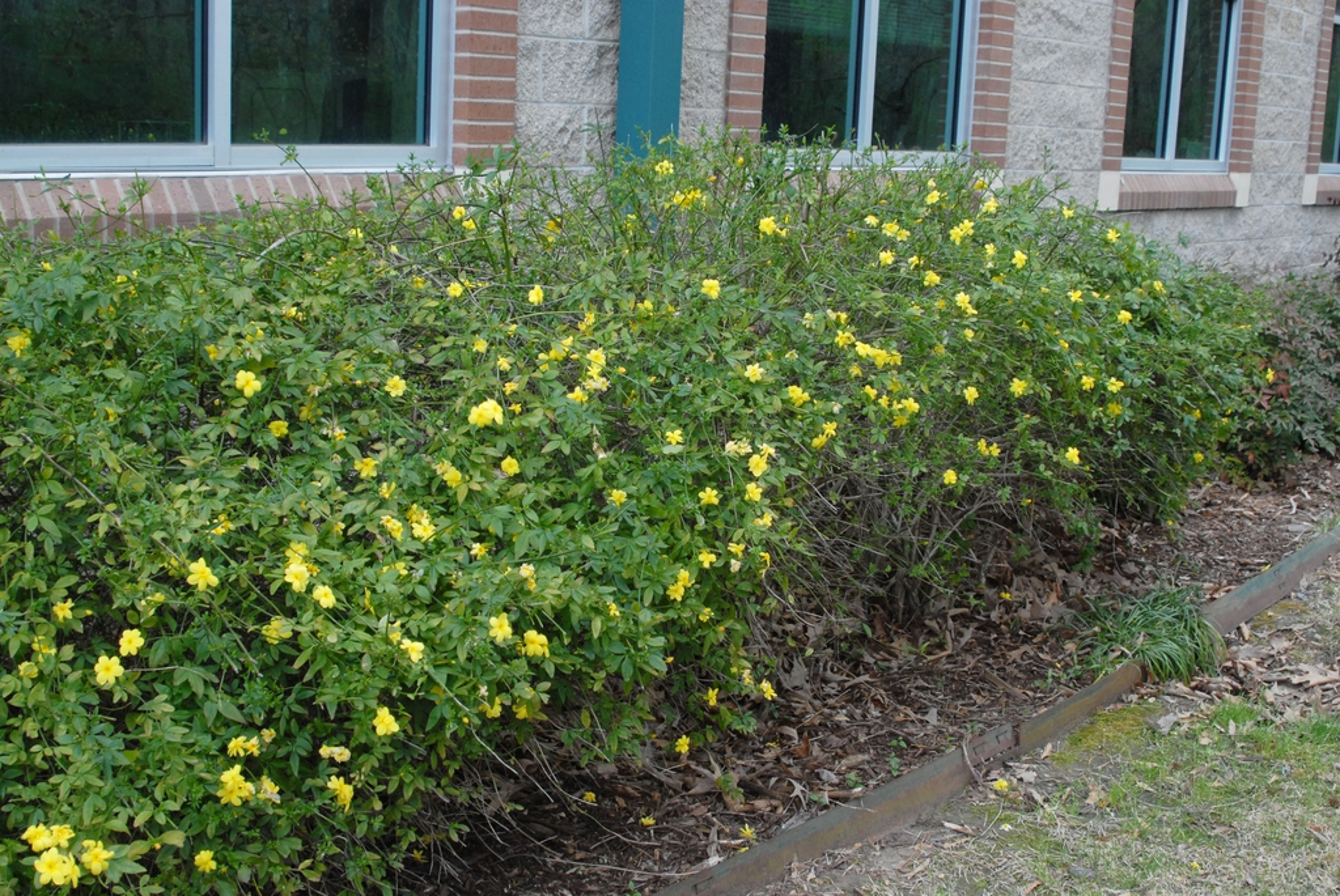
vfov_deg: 32.0
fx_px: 1565
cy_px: 448
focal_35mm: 42
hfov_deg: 46.4
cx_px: 670
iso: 400
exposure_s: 1/180
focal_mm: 28
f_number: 7.1
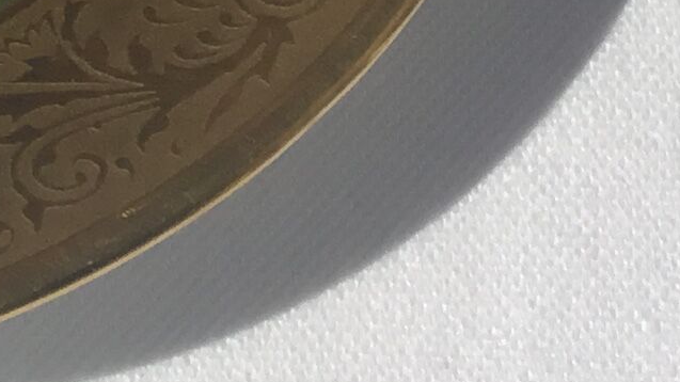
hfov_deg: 12.0
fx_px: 3119
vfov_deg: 6.8
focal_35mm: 173
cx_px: -265
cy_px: -345
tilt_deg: -57.8
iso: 25
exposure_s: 1/4525
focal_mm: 3.3
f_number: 2.4
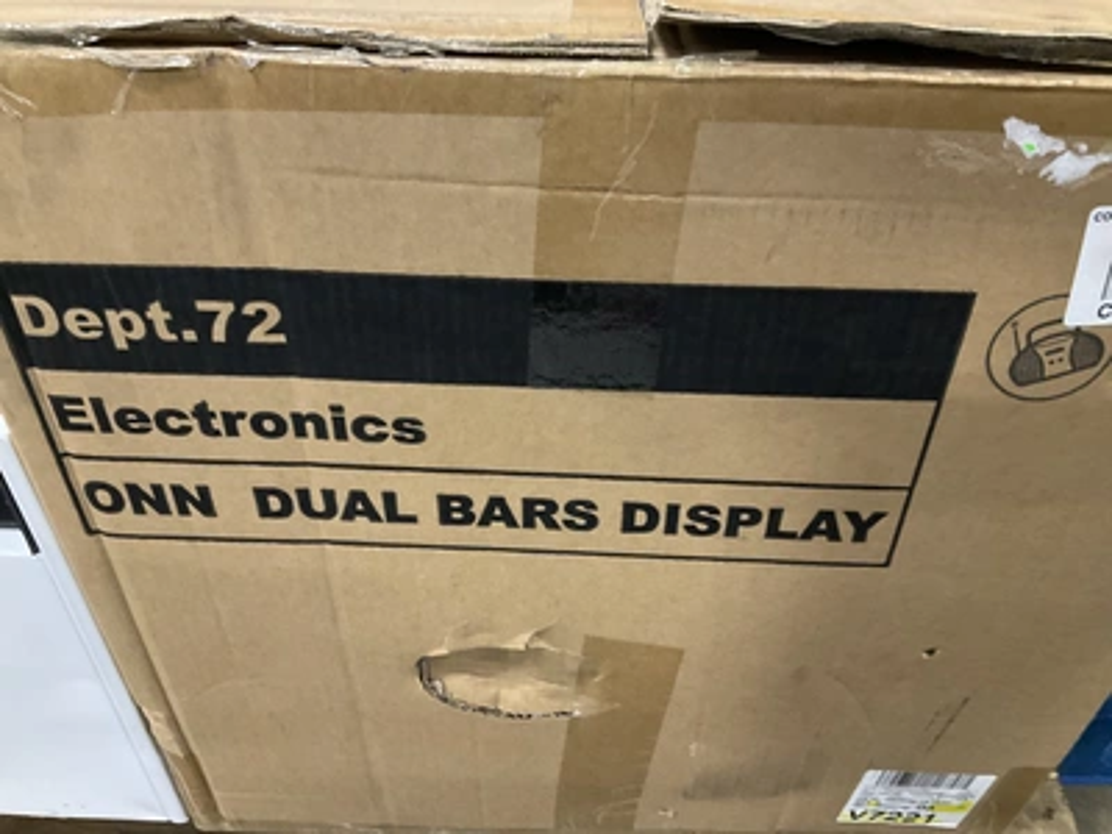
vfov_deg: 48.2
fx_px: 932
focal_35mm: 29
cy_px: 417
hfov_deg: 61.7
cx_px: 556
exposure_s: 1/40
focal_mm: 3
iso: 320
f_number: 1.8
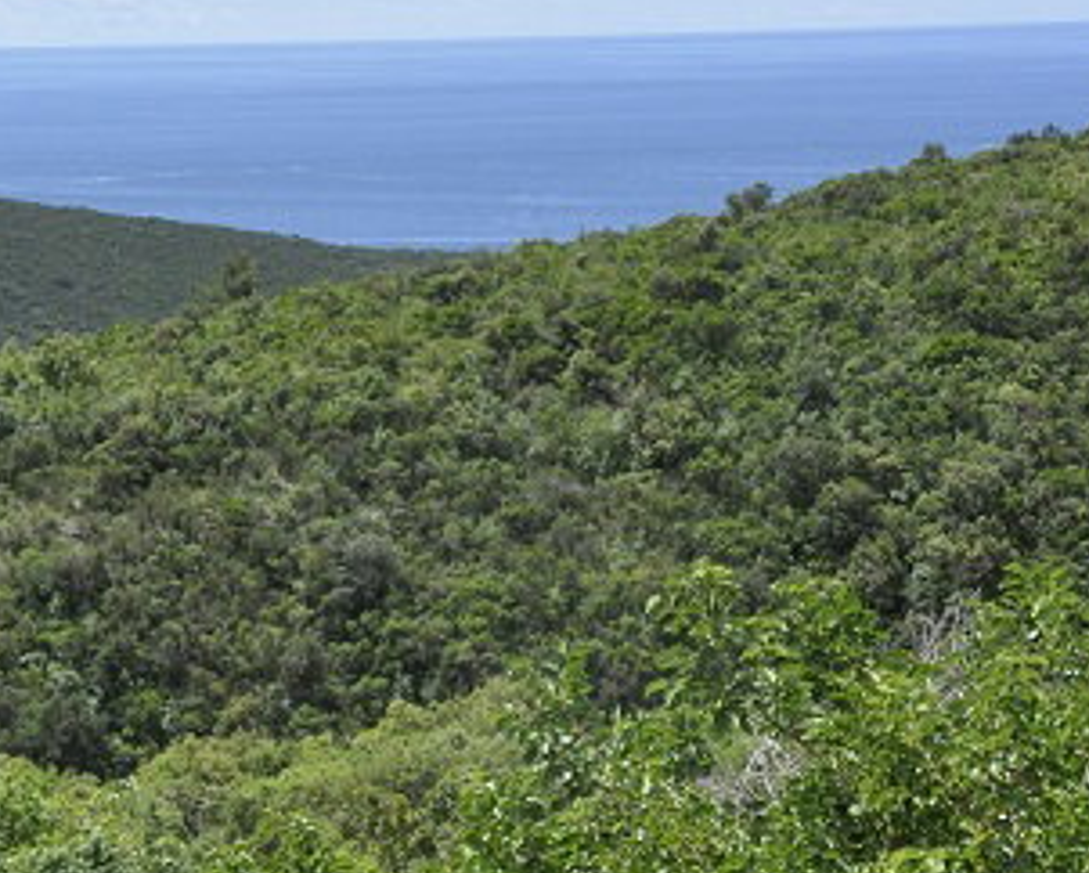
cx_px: 105
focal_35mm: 114
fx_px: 3677
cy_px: 491
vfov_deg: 13.5
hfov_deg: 16.6
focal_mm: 38
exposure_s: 1/320
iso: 800
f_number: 18
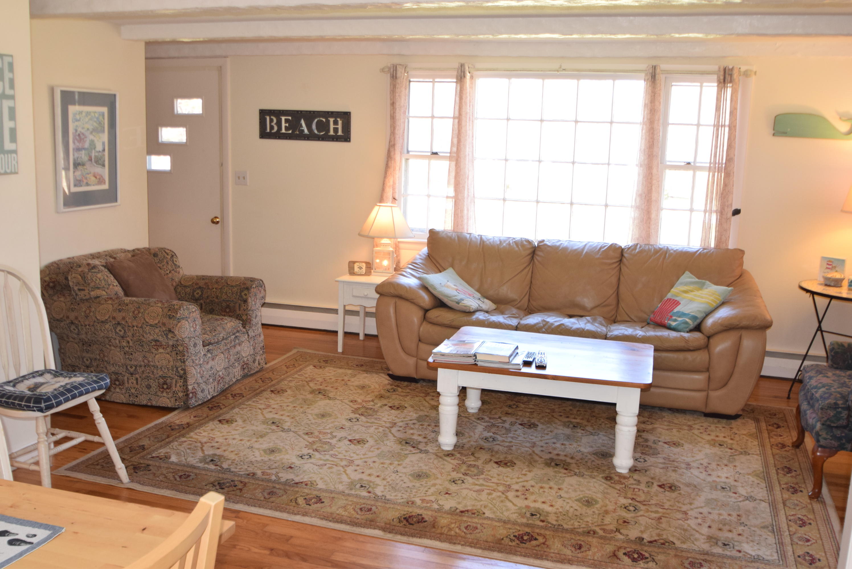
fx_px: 853
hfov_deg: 53.1
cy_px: 284
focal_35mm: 36
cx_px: 426
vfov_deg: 36.9
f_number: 5
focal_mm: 24
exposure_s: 1/100
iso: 800
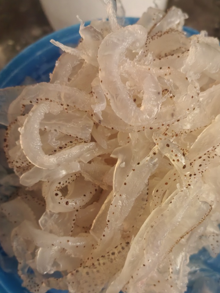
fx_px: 314
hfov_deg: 38.5
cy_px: 170
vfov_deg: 49.9
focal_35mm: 37
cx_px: 134
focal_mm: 5.72
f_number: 2
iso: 640
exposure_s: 1/166
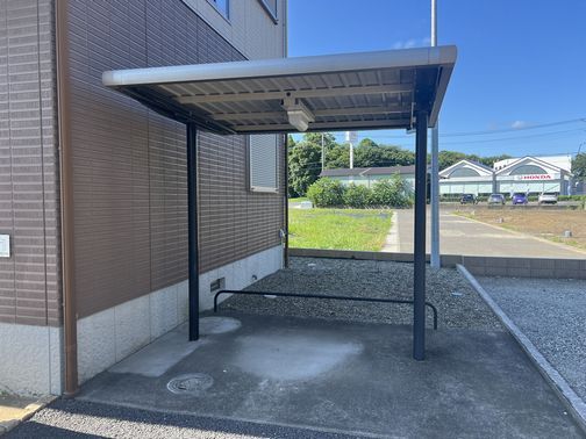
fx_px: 440
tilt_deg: -2.3
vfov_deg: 53.1
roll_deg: +0.8
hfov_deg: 67.3
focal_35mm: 26
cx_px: 293
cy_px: 220
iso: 50
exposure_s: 1/1147
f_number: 1.5
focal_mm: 5.7
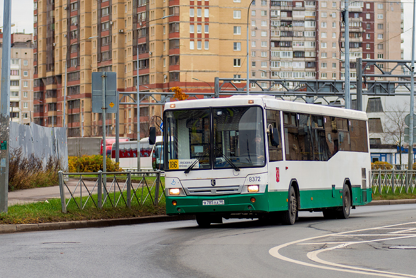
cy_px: 120
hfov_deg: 17.2
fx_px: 1375
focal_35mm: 119
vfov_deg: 11.5
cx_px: 236
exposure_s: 1/320
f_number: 4.5
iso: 200
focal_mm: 100
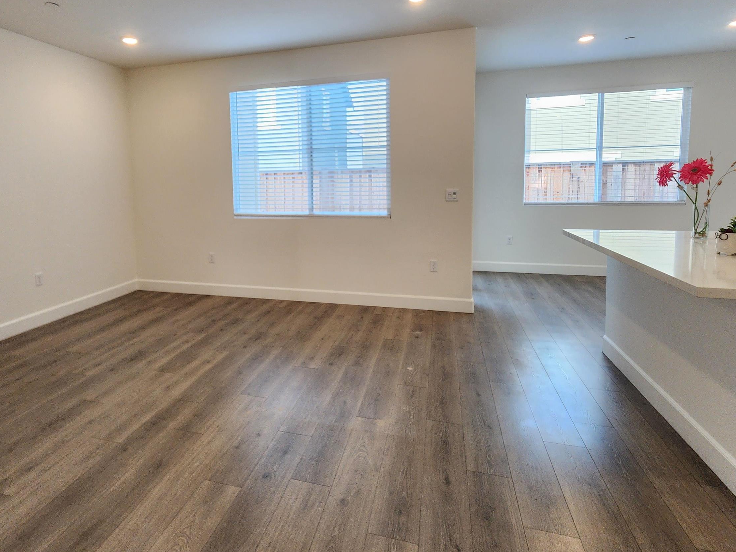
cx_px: 306
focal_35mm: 18
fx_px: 383
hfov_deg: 87.0
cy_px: 220
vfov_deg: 70.8
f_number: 2.2
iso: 125
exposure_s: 1/60
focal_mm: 2.2
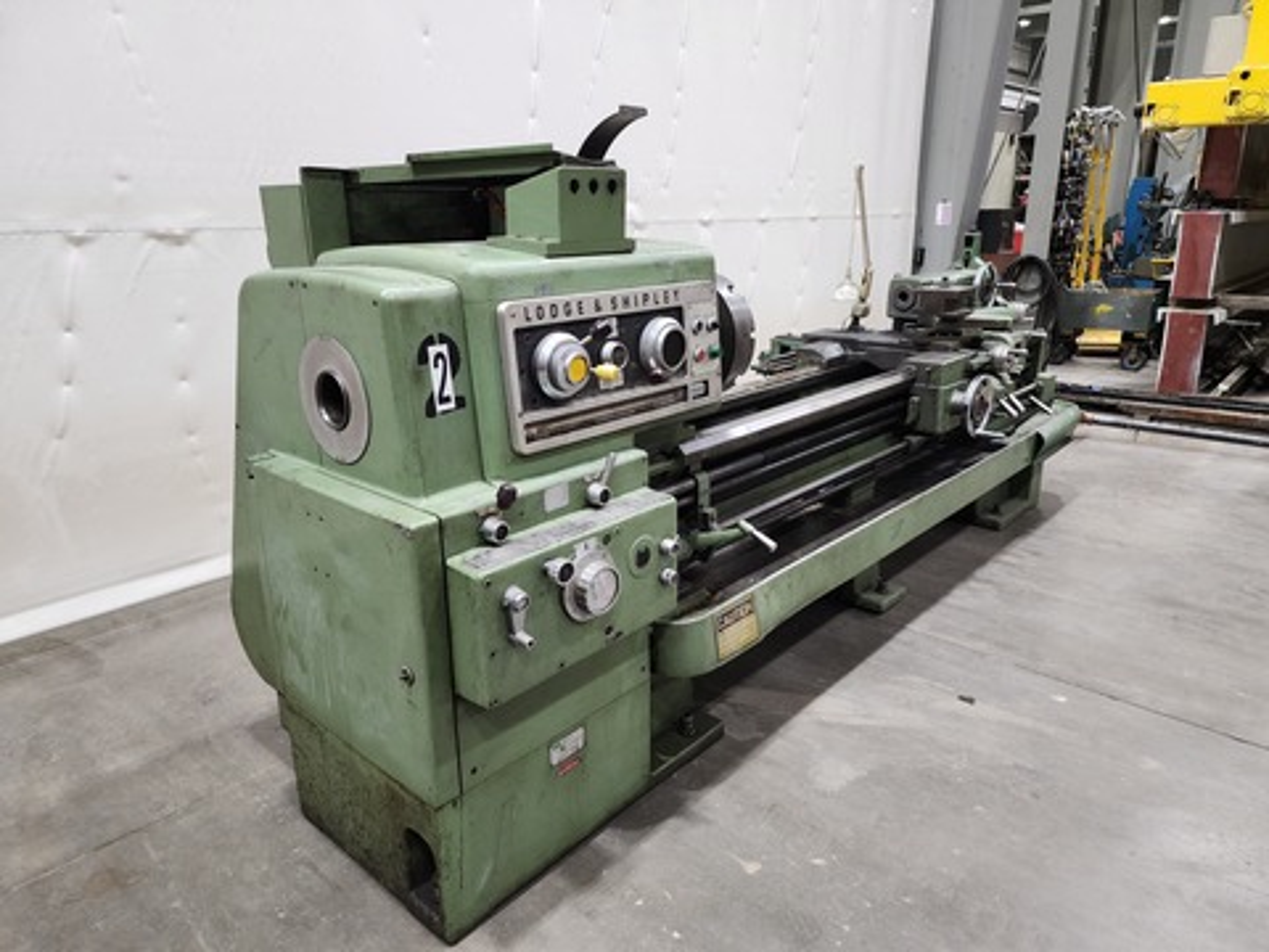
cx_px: 634
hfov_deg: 73.9
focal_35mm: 23
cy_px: 476
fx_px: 843
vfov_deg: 58.9
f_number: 1.8
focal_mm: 6.4
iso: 640
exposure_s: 1/60
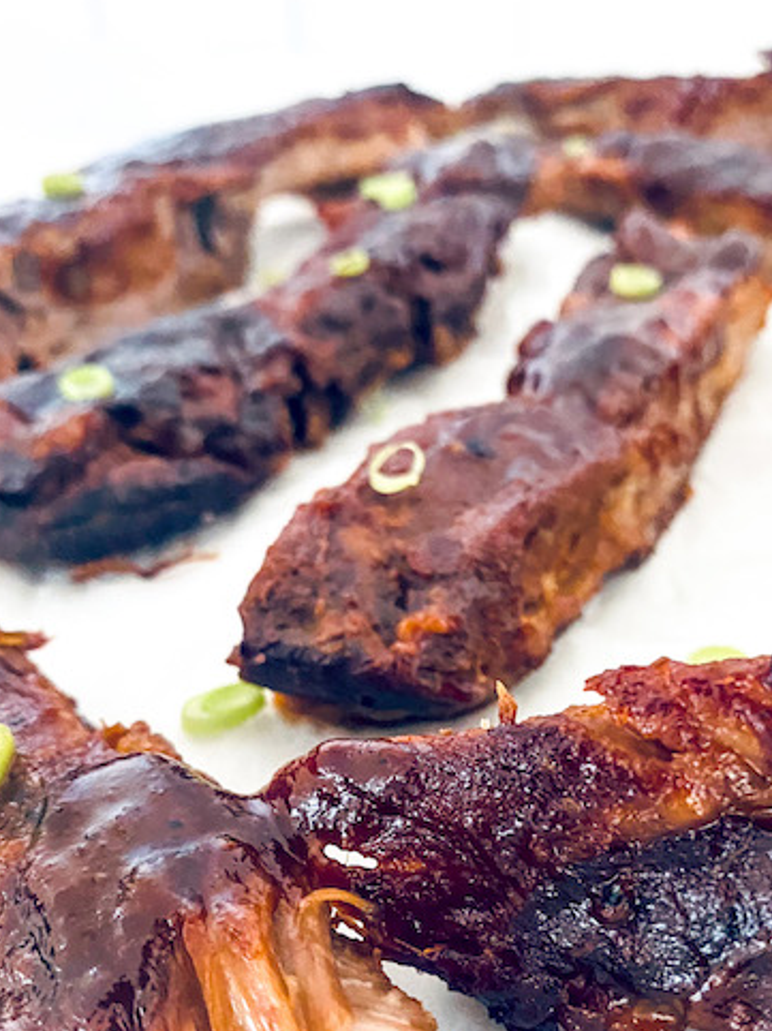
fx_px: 1071
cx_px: 505
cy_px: 681
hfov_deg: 39.2
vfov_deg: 50.5
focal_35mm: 36
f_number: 1.8
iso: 500
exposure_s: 1/40
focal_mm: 4.25
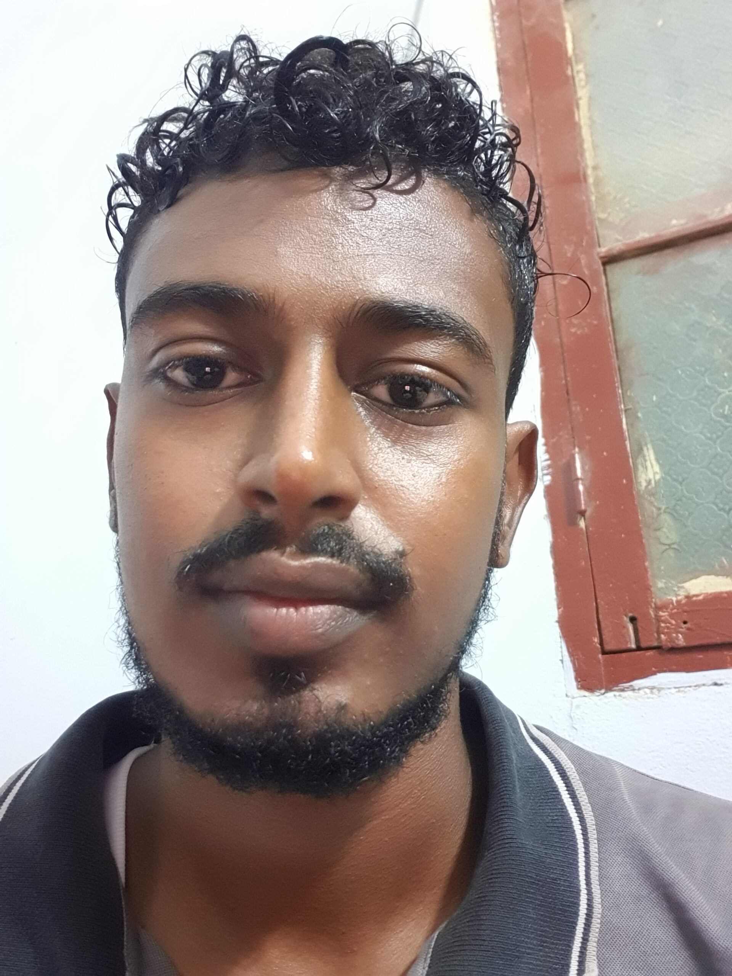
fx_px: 874
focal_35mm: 31
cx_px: 366
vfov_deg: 58.4
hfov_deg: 45.4
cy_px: 488
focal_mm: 2.92
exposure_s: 1/13
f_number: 1.7
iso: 500
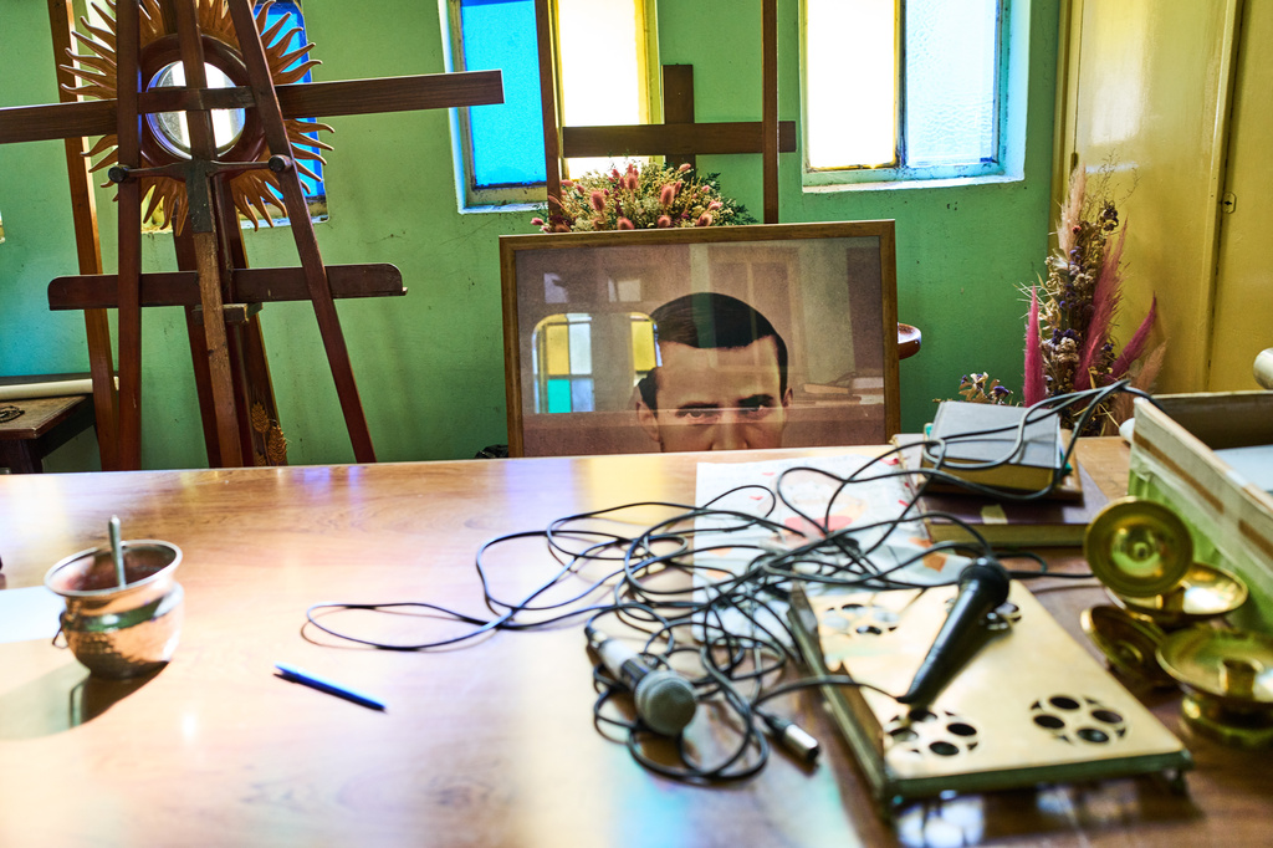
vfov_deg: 37.8
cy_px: 424
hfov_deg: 54.4
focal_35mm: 35
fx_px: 1237
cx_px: 636
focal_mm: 35
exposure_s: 1/640
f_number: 3.2
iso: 2000
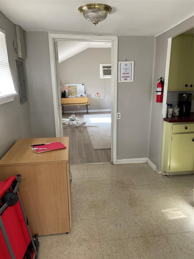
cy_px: 130
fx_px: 194
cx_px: 97
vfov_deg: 67.3
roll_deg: +0.5
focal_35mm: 26
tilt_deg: -11.7
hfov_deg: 53.1
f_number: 1.6
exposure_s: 1/121
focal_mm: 5.1
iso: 80
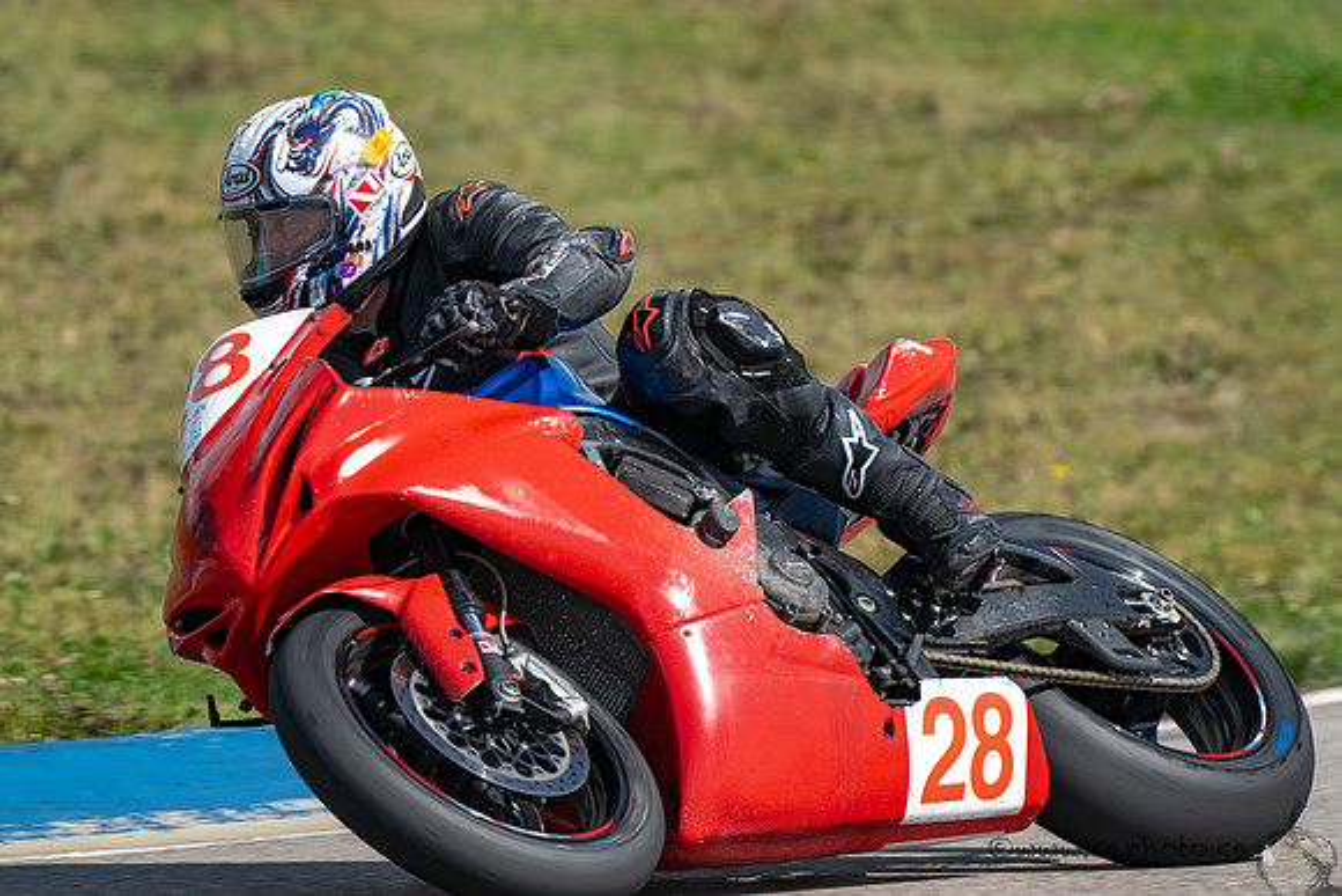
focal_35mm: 741
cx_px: 829
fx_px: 27644
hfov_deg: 2.8
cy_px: 342
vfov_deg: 1.9
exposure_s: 1/800
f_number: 8
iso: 200
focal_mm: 600
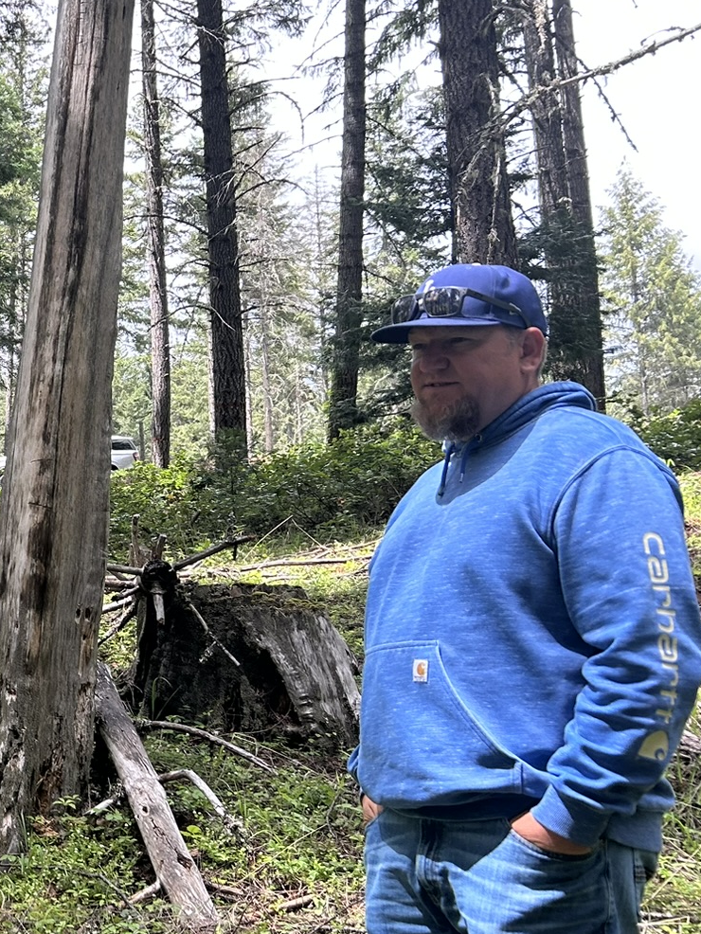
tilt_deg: +11.9
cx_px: -256
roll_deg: -1.9
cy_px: 483
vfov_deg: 35.5
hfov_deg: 23.3
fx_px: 1457
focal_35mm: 54
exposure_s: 1/452
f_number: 1.5
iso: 50
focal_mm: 5.7
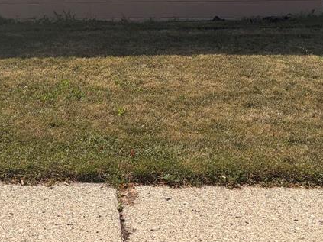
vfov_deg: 21.7
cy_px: -43
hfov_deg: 29.9
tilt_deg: +1.9
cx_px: 57
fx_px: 588
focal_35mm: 63
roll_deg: +0.7
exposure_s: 1/5348
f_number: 1.6
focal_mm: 5.96
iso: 64
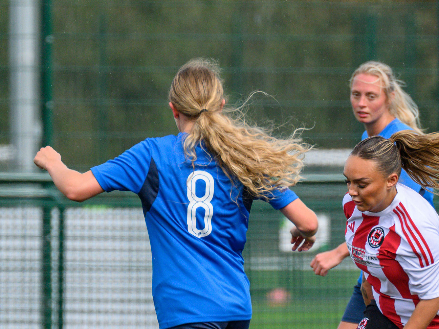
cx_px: 390
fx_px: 17630
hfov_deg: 1.4
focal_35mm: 1390
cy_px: 205
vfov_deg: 1.1
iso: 720
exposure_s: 1/1600
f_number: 5.6
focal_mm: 400
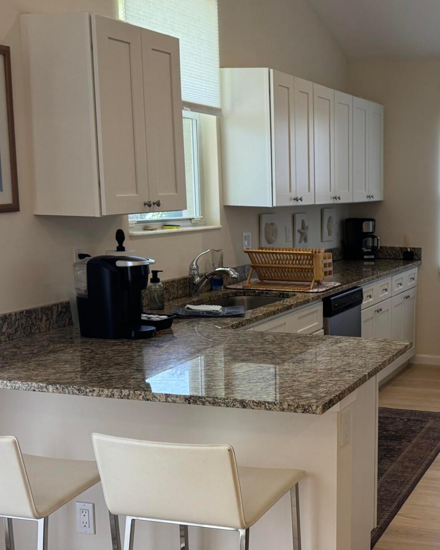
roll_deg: -1.6
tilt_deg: -8.9
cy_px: 322
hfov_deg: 28.6
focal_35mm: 50
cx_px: 429
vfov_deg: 37.2
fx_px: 814
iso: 125
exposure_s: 1/120
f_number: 1.78
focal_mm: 6.76
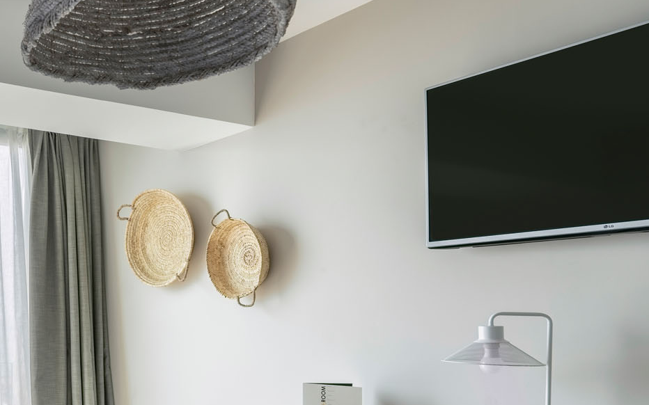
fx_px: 619
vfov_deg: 34.9
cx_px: -33
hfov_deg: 44.7
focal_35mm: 35
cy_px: 334
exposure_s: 1/125
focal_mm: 16
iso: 100
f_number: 8
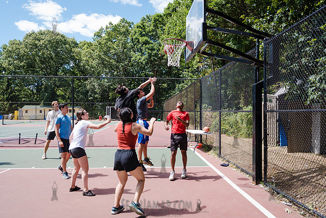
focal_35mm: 29
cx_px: 163
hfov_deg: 64.4
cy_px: 109
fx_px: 259
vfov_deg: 45.6
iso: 200
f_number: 4.5
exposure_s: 1/800
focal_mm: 28
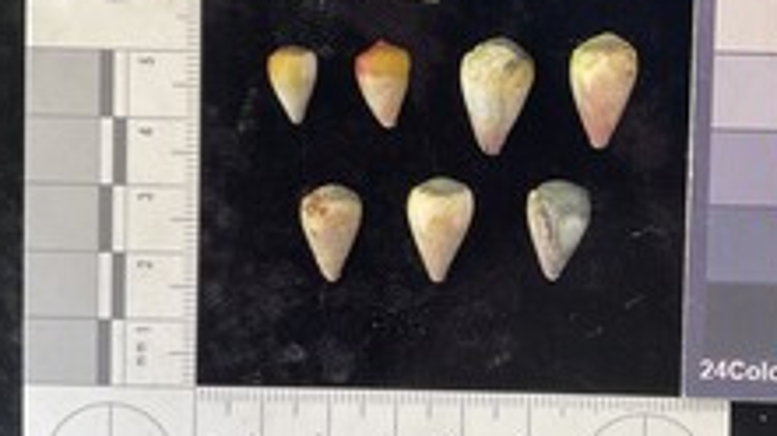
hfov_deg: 40.9
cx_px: 510
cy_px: 185
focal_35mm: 50
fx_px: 1030
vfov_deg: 23.9
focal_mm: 3
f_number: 1.8
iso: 64
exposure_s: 1/120
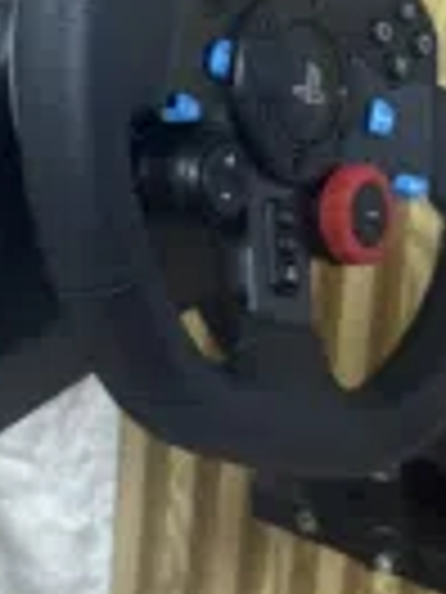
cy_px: 86
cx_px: 302
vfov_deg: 13.5
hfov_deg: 10.2
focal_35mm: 145
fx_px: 2491
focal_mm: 6.76
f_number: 1.78
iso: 500
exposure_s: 1/33
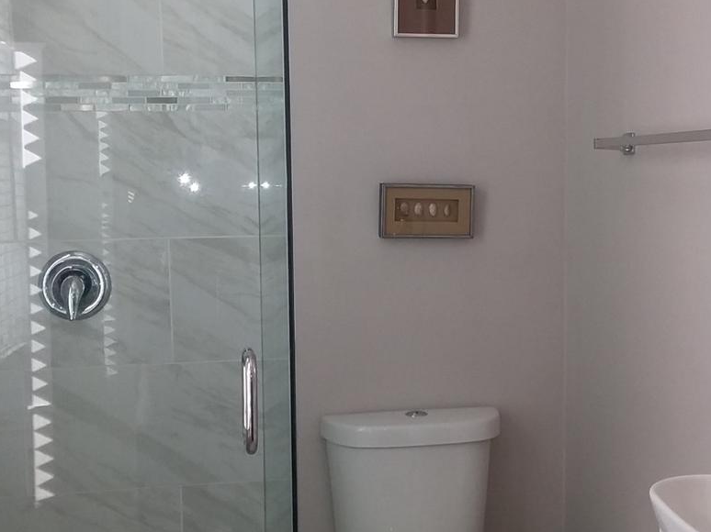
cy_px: 302
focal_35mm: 54
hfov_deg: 35.5
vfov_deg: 27.0
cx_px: 406
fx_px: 1109
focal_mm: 2.47
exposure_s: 1/133
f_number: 1.9
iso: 40
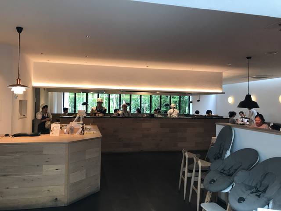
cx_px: 140
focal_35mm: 28
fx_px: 227
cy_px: 106
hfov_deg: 63.4
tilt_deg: -0.6
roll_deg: -0.6
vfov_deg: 49.7
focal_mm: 3.99
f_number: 1.8
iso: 20
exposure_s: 1/30
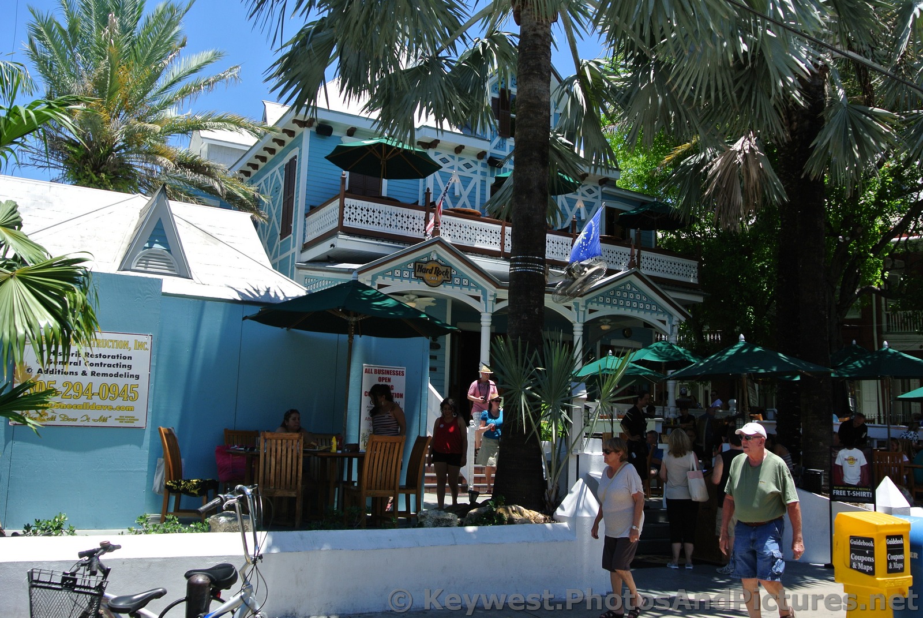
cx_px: 462
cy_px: 309
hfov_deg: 55.7
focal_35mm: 34
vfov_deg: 39.0
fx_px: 873
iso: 100
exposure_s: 1/500
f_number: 4.5
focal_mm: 12.7
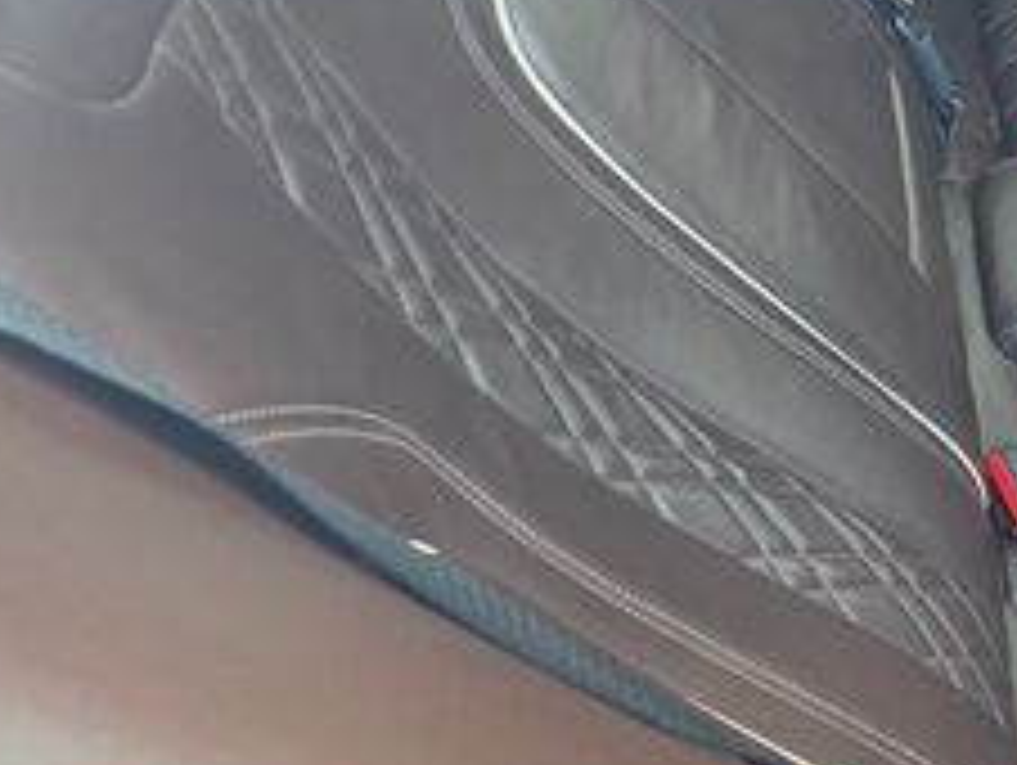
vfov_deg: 22.4
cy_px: 184
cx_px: 1224
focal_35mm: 65
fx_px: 1912
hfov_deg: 26.5
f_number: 1.7
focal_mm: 6.3
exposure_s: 1/180
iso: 100
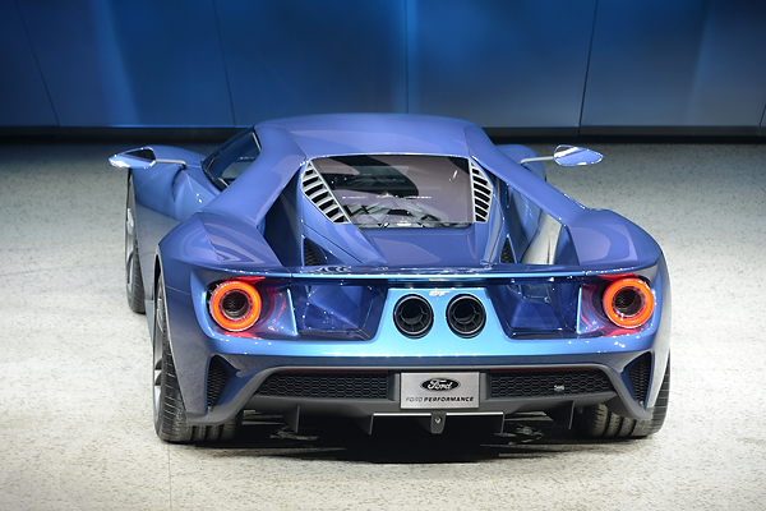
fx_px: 3830
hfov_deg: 11.4
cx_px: 383
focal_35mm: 180
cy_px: 256
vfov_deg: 7.6
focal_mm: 180
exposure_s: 1/80
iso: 400
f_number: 7.1
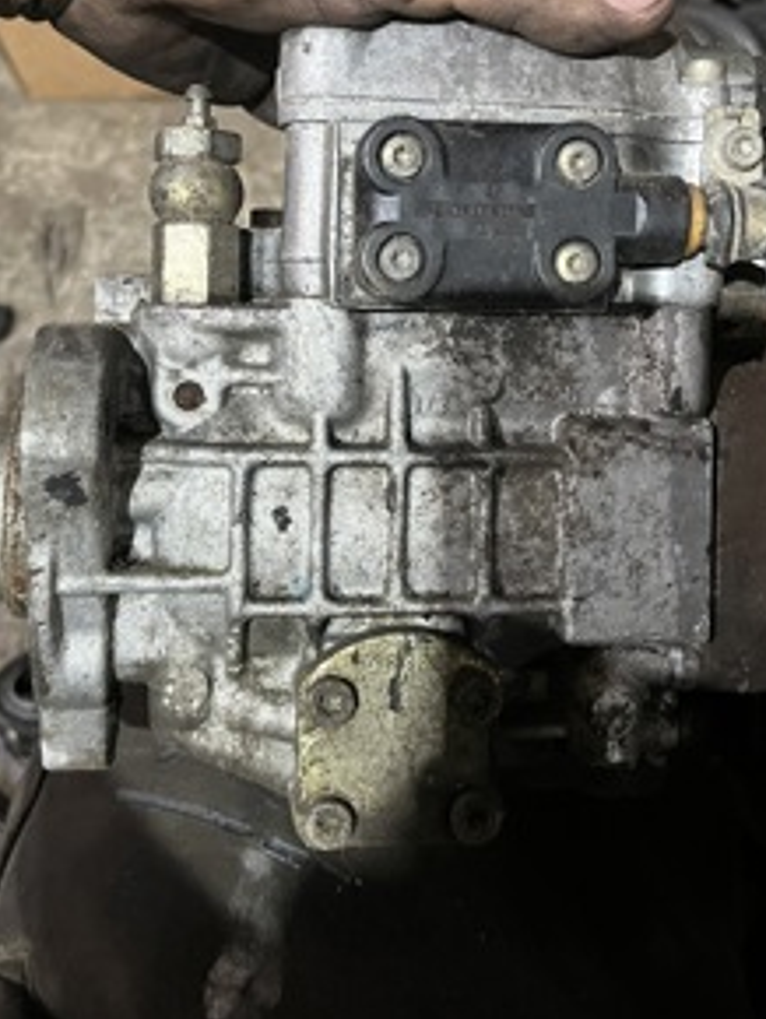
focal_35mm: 43
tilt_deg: -53.3
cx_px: 404
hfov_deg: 33.6
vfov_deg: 43.2
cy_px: 334
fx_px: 1267
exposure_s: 1/33
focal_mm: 5.1
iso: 500
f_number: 1.6
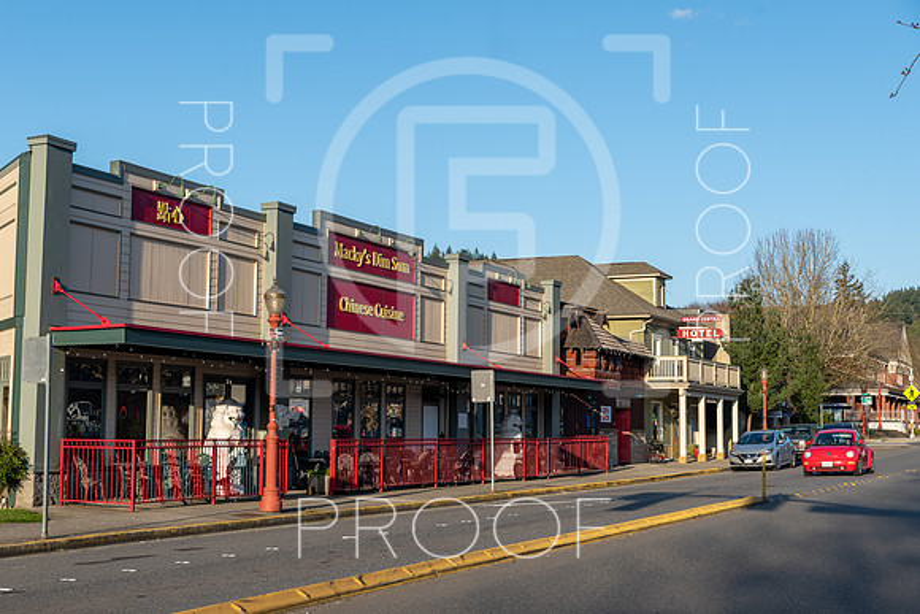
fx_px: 1269
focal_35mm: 50
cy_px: 307
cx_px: 451
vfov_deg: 27.2
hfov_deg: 39.8
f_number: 7.1
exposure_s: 1/400
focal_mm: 48
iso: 100
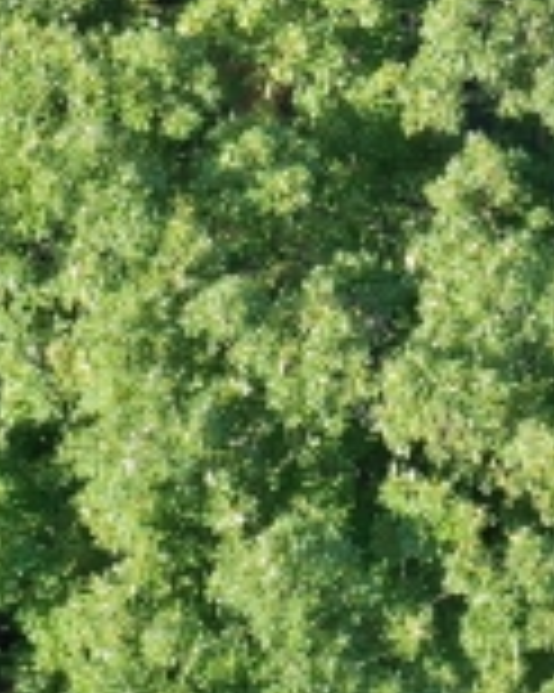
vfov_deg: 9.7
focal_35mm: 184
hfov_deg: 8.1
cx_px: 1045
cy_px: -756
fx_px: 3775
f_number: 4.5
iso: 100
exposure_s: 1/160
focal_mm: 10.26
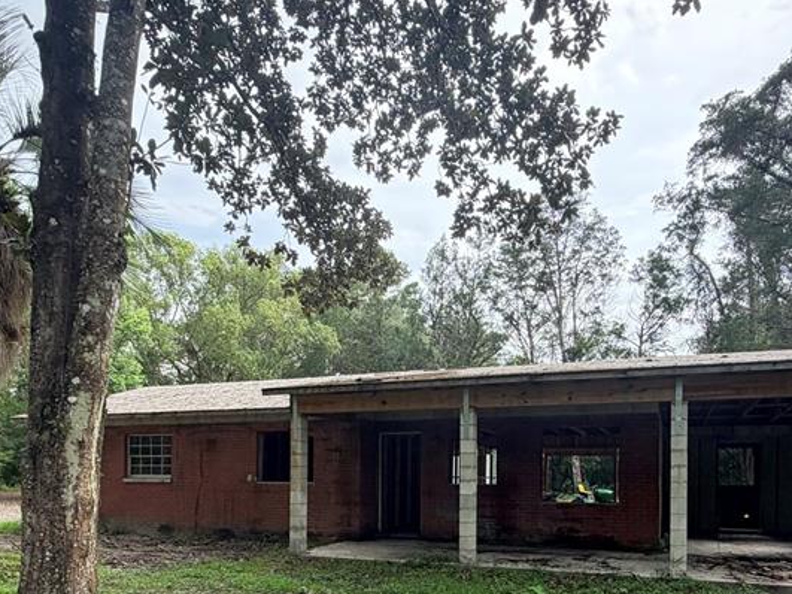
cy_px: 475
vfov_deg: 48.5
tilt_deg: +0.0
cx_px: 447
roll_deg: +0.8
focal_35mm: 27
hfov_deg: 65.1
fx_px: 618
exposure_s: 1/121
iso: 64
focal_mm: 2.22
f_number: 2.2
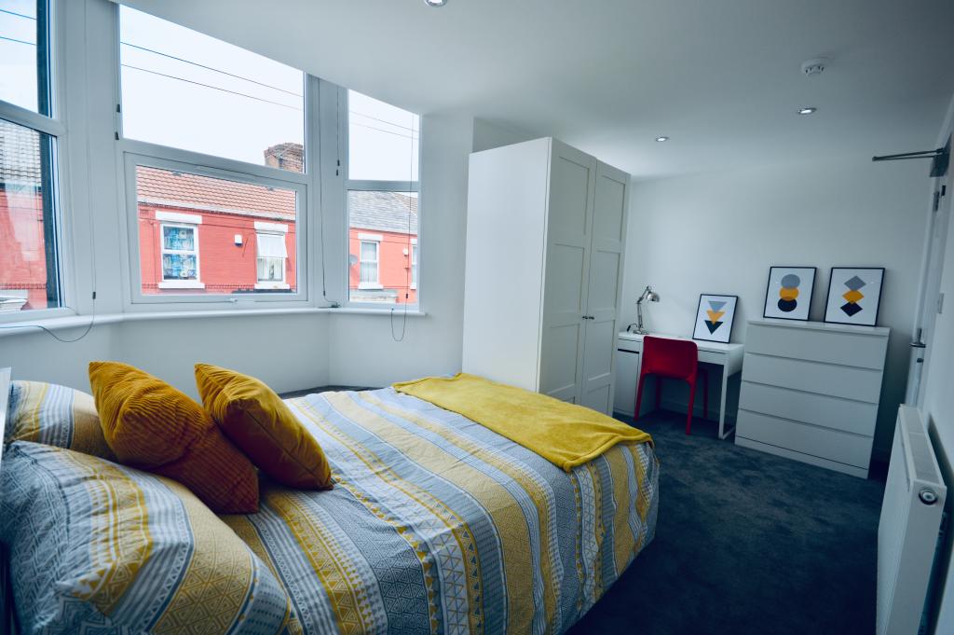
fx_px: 397
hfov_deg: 100.4
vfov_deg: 77.2
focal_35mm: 15
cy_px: 318
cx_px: 477
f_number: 5.6
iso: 100
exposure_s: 1/125
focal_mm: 10
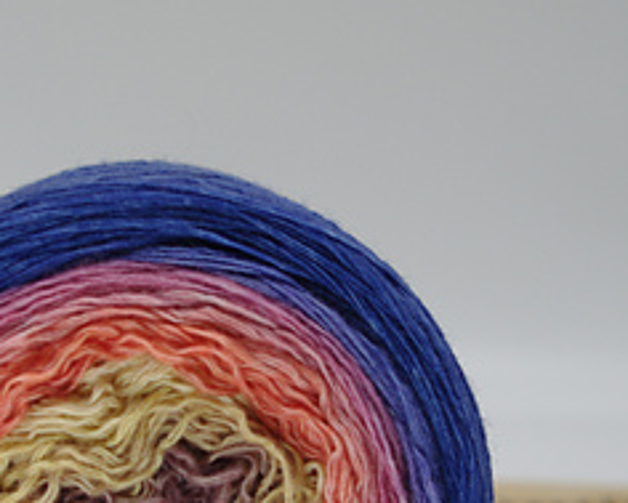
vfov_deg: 15.2
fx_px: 1859
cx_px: 253
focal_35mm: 100
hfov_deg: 19.2
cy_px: 475
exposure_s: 1/45
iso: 100
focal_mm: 26.25
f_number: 4
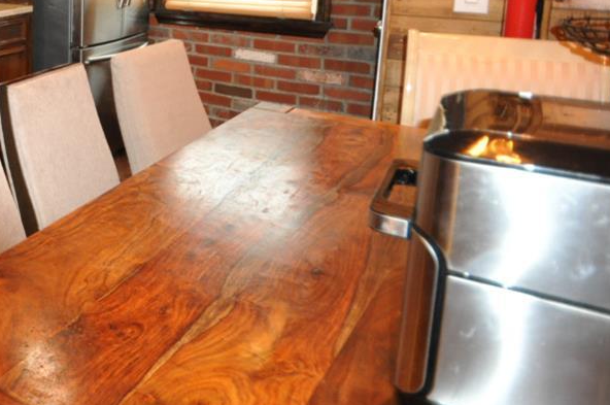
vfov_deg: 32.2
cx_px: -139
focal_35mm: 38
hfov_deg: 37.2
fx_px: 643
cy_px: -2
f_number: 3.5
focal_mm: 10
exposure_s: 1/60
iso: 800
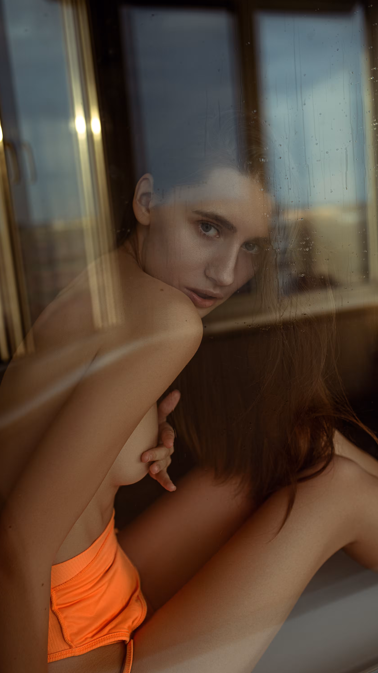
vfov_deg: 54.0
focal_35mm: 37
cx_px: 179
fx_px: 659
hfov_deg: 32.0
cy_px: 336
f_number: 2.8
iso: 200
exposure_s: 1/250
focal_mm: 35
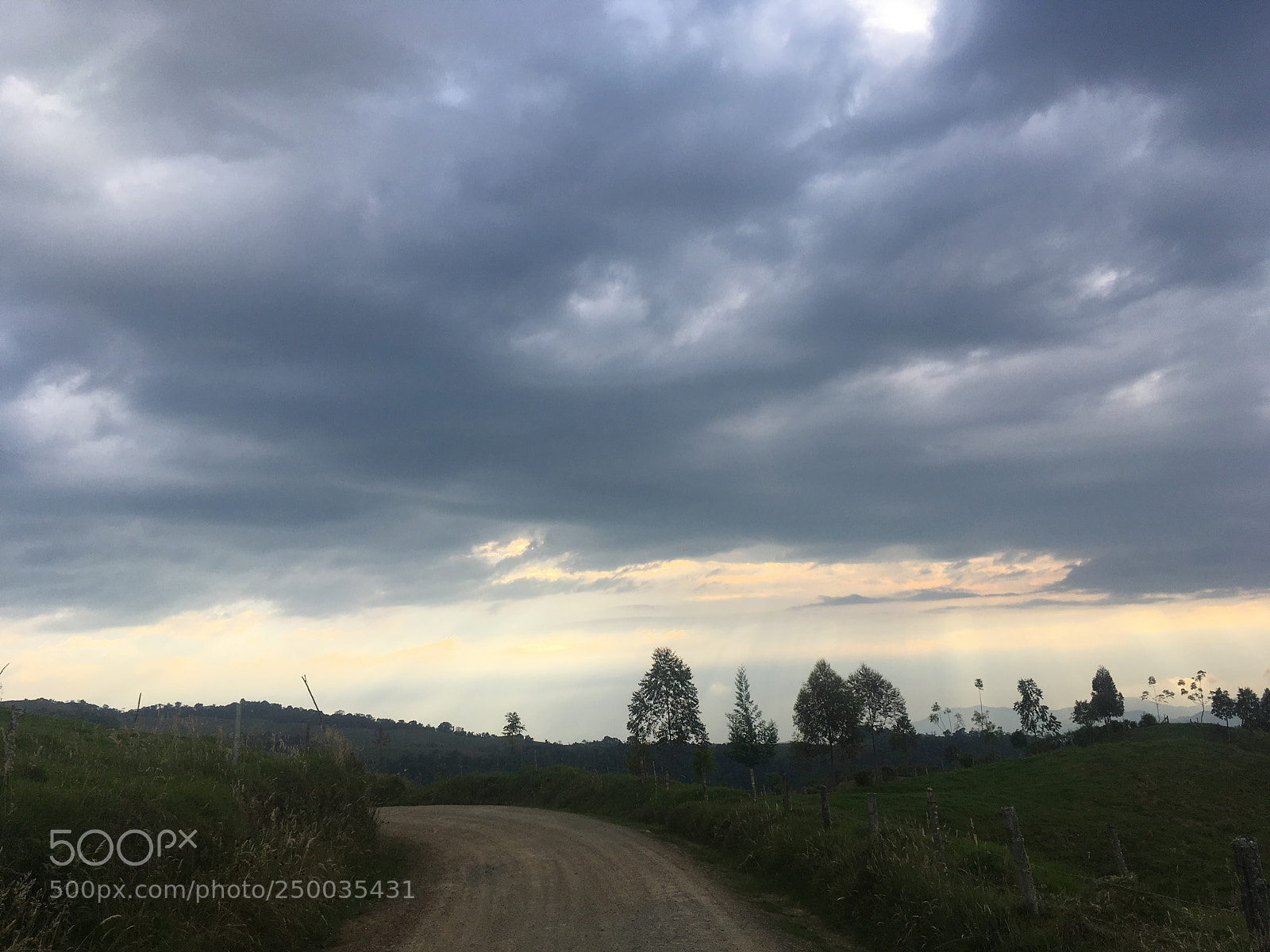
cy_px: 476
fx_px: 1064
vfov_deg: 48.2
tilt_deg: +9.8
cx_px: 635
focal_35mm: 29
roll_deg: +3.7
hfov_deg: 61.7
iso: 25
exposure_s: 1/777
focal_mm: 4.15
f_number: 2.2
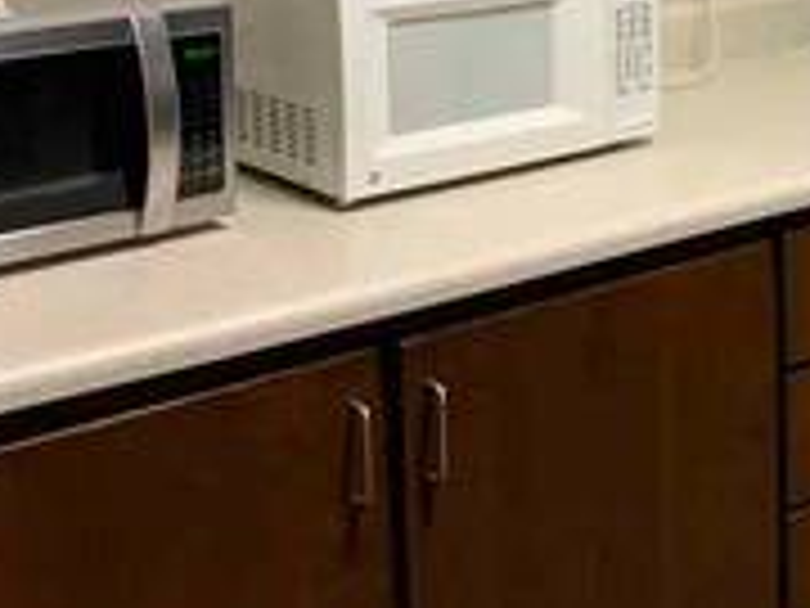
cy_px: -14
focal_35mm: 77
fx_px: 1802
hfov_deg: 24.2
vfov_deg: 18.6
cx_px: 808
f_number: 1.8
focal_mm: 4.25
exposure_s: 1/60
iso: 200
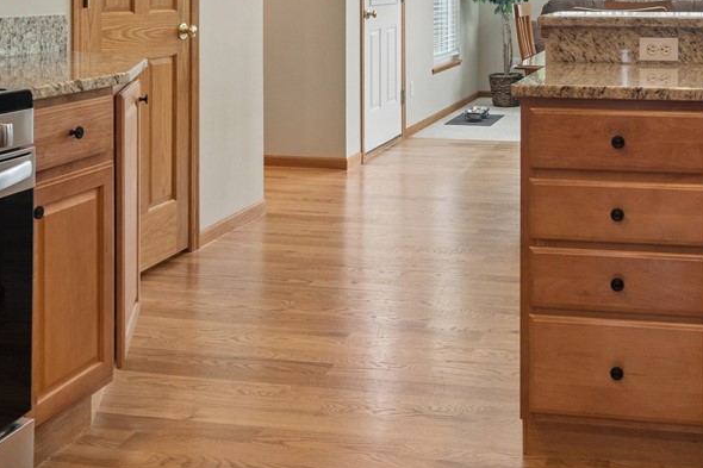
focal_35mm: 46
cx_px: 530
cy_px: -46
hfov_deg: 41.5
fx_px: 898
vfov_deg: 26.9
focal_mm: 16
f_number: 10
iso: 400
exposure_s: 1/6
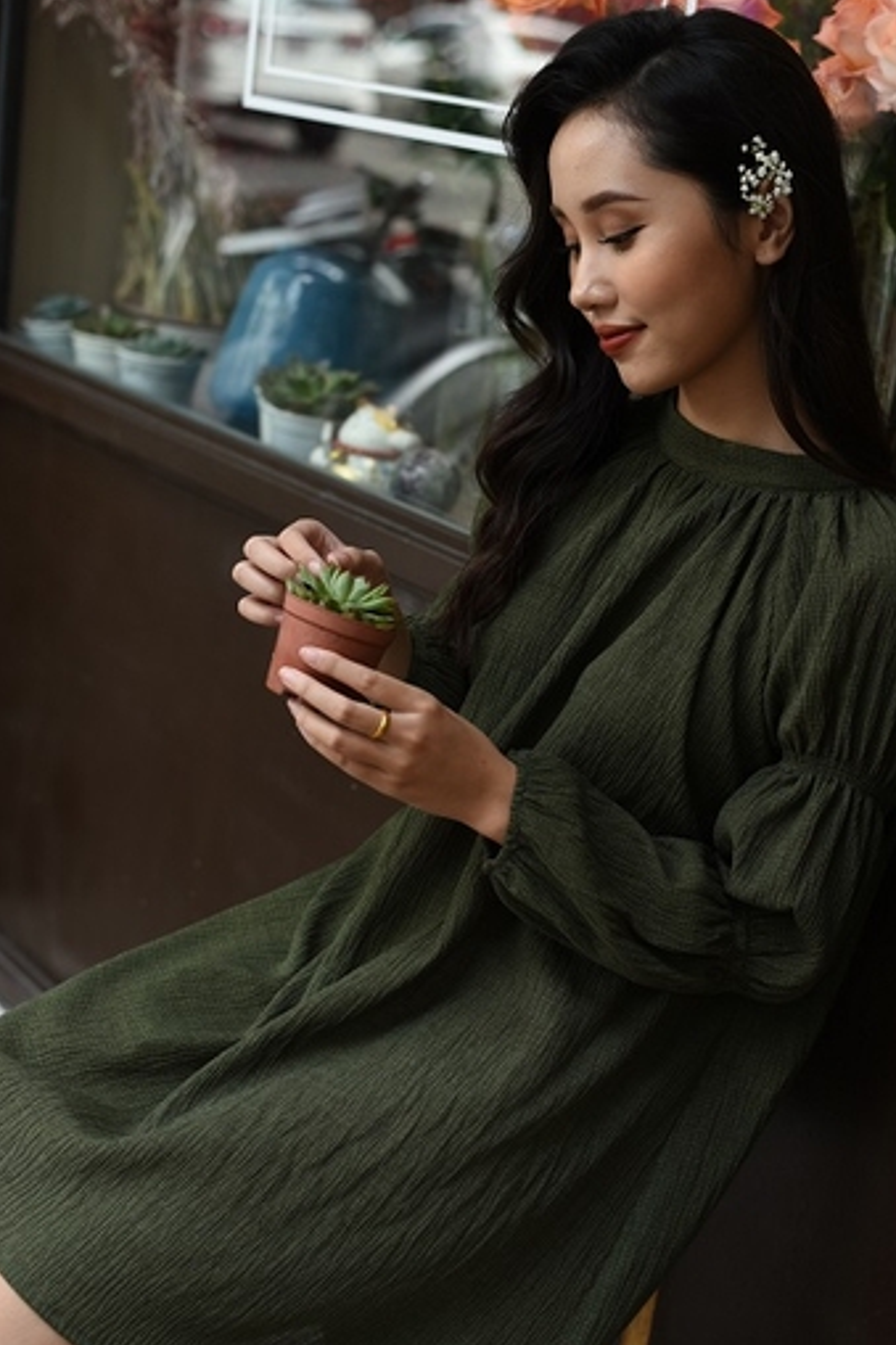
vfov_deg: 33.9
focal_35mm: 59
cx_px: 525
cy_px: 719
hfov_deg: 23.0
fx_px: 2204
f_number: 3.5
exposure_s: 1/500
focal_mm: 50
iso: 320
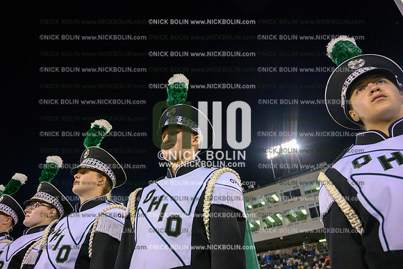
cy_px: 134
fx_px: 269
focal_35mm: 24
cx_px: 202
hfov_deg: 73.7
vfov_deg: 53.2
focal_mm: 24
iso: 5000
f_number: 4
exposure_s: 1/1000
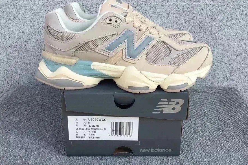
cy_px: 73
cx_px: 126
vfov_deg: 39.9
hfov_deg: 57.2
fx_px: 227
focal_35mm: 33
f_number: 2.4
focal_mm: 3.3
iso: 25
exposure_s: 1/403
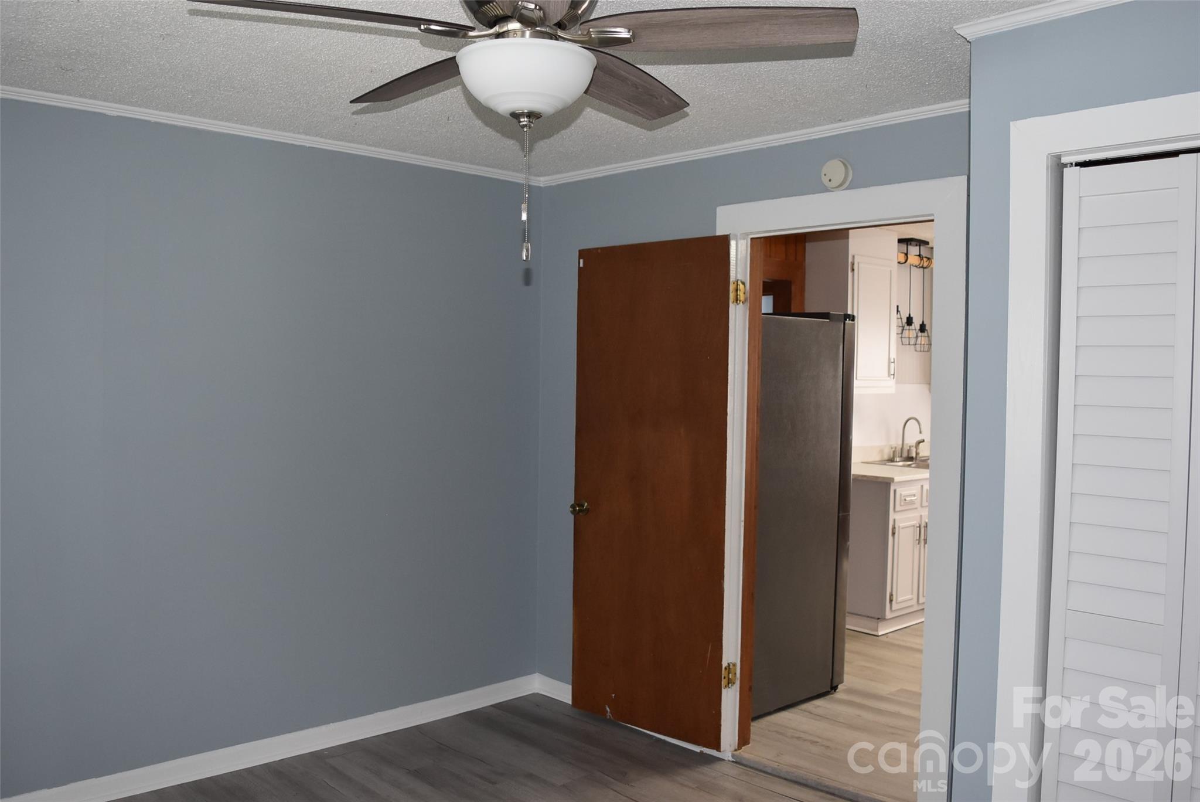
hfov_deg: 59.5
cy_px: 401
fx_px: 1051
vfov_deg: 41.8
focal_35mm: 32
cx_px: 600
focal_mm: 21
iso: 800
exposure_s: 1/80
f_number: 4.5
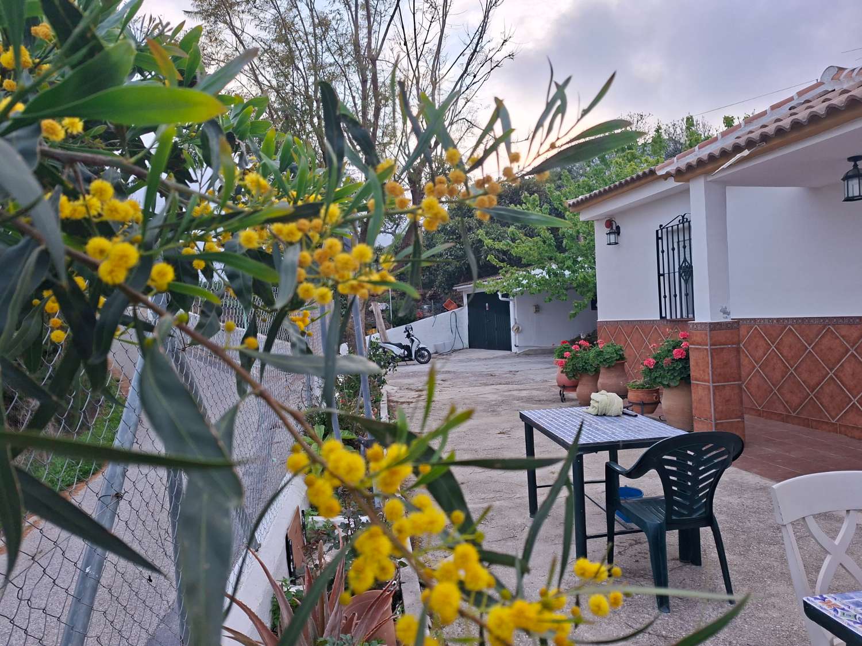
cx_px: 431
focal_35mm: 23
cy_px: 323
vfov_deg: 58.9
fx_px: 573
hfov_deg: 73.9
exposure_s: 1/136
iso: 50
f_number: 1.8
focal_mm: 5.54
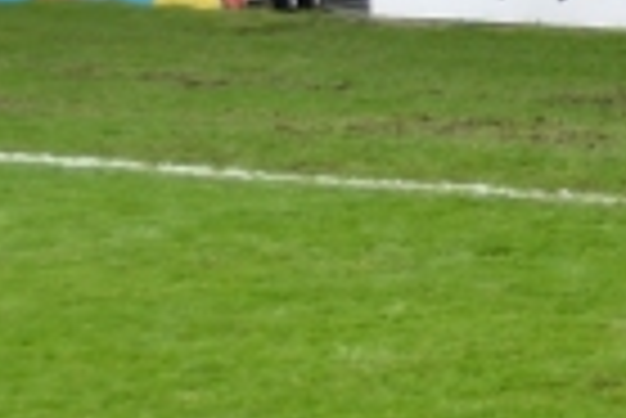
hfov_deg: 7.5
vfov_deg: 5.3
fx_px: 4404
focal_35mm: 253
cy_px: -618
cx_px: 1558
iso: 140
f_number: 3.8
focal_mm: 22
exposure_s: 1/320
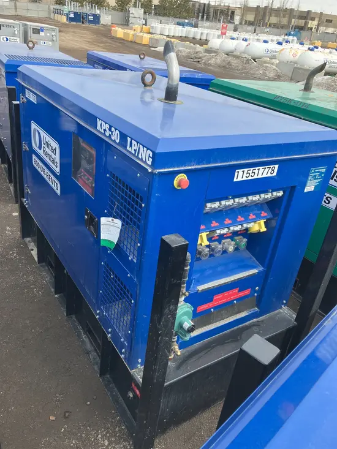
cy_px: 224
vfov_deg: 63.4
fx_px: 363
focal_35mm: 28
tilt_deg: -27.7
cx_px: 168
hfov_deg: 49.8
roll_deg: -7.1
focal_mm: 3.99
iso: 32
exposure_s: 1/501
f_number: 1.8
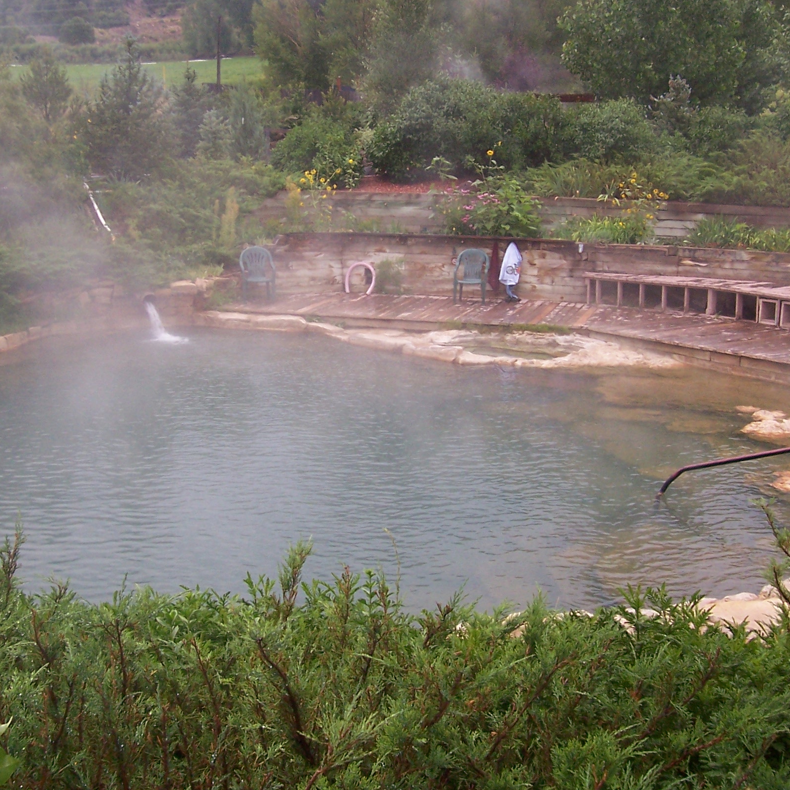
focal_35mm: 48
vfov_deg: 35.3
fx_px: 1239
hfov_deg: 35.3
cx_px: 348
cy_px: 336
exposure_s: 1/60
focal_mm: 5.6
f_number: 2.7
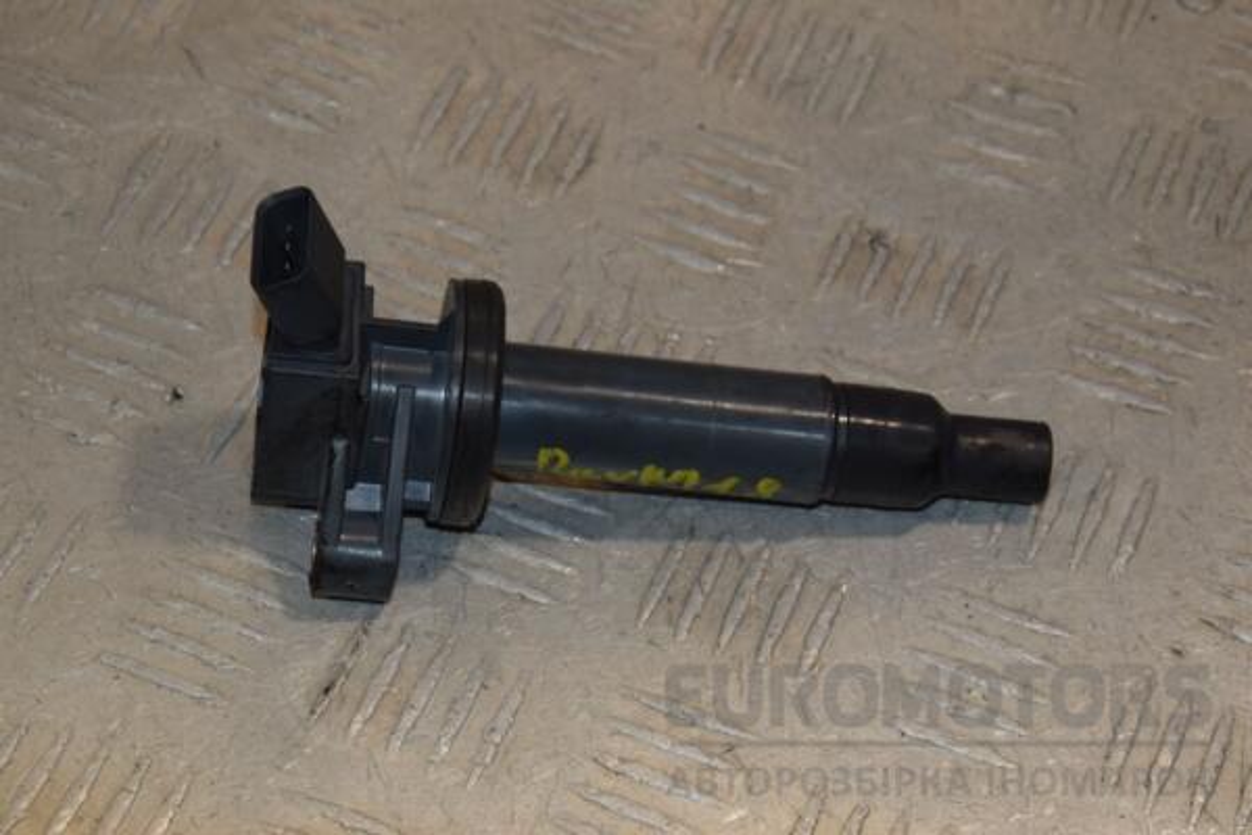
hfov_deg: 18.2
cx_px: 626
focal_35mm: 112
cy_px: 418
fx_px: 3912
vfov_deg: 12.2
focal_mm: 75
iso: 800
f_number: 10
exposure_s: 1/200
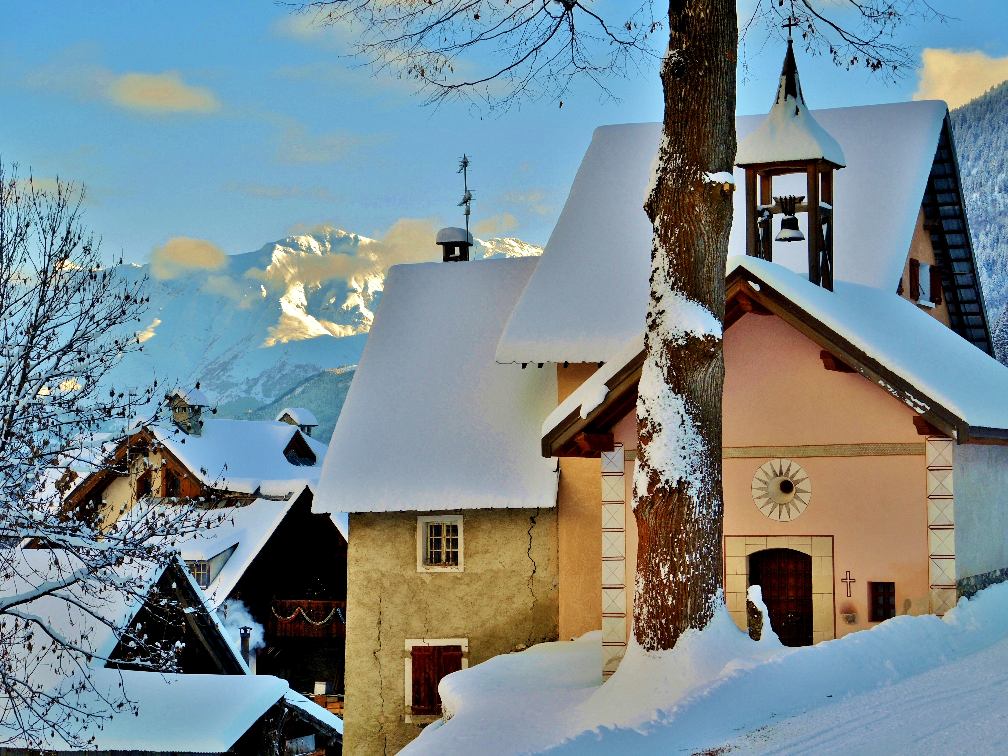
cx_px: 504
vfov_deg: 17.4
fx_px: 2475
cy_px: 378
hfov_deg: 23.0
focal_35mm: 85
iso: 80
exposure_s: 1/500
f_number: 3.2
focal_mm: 17.7
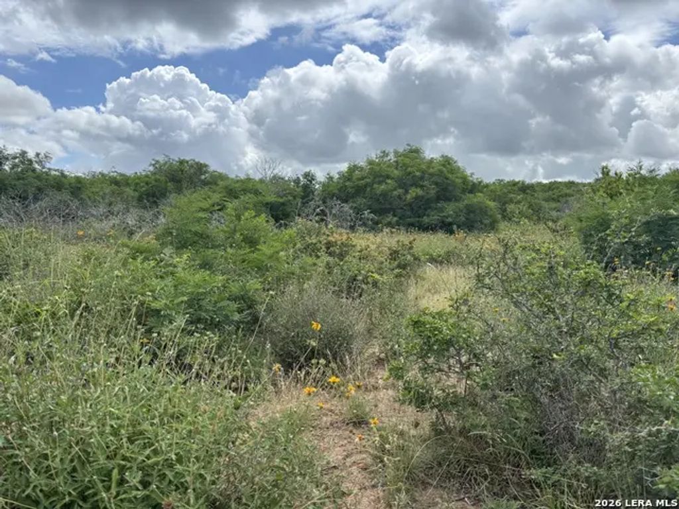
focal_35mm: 26
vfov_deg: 53.1
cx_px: 340
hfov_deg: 67.3
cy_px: 254
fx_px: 510
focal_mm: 5.96
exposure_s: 1/3788
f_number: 1.6
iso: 50
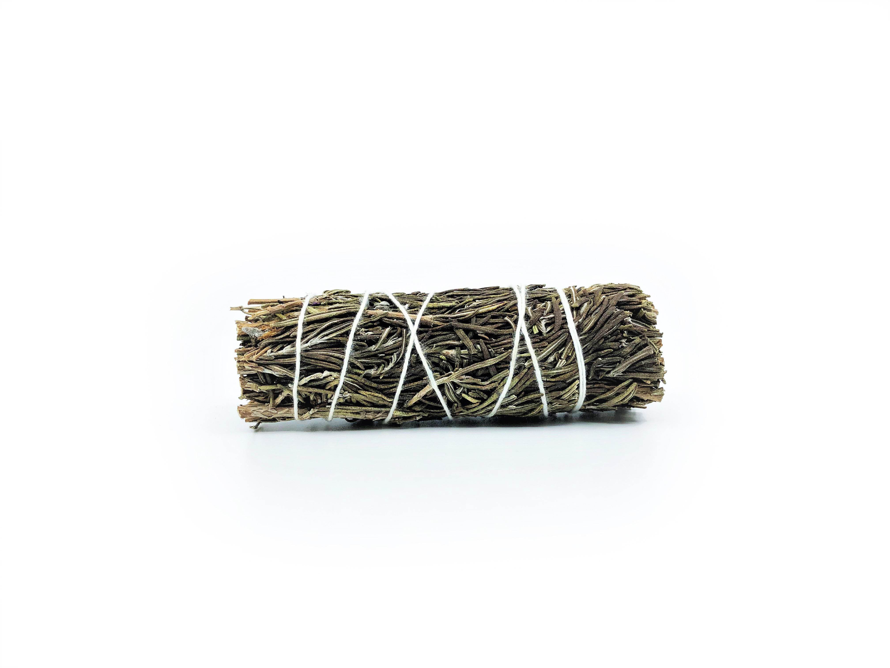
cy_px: 334
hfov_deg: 63.4
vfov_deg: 49.7
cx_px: 445
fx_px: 720
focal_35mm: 28
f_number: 1.8
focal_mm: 4
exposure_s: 1/516
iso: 20
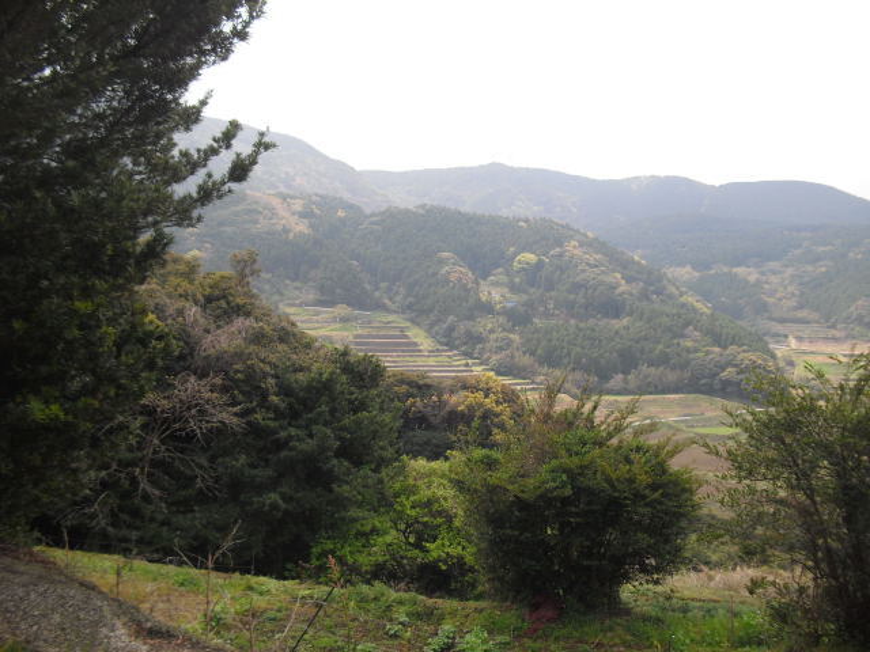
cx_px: 435
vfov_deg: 39.7
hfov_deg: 51.4
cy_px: 326
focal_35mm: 36
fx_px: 905
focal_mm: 6.3
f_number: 7.8
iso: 100
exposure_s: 1/80
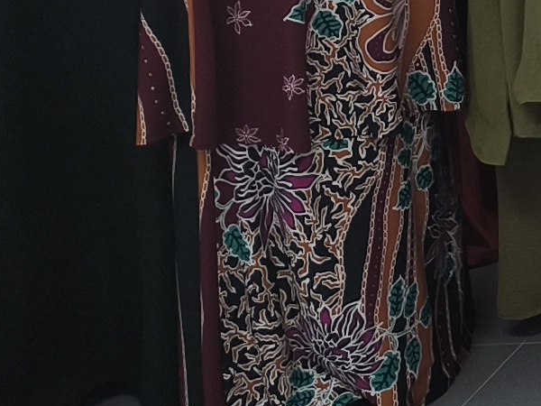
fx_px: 2454
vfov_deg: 8.4
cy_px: -679
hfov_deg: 9.6
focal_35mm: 157
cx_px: 1638
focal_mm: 6.57
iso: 80
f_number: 1.6
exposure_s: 1/100
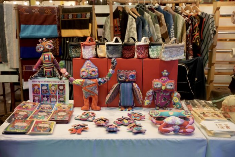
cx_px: 118
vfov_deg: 31.8
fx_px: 275
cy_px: 78
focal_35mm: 42
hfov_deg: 46.3
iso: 200
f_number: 2.8
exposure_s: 1/30
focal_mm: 42.1
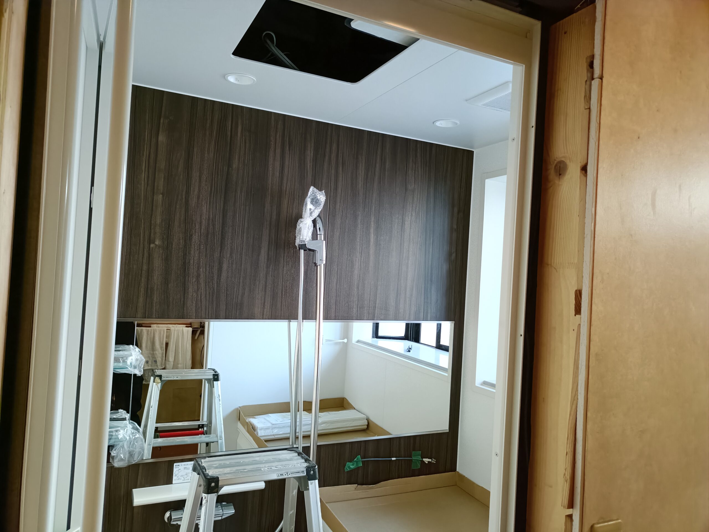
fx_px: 512
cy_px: 266
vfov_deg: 54.9
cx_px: 354
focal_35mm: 25
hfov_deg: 69.4
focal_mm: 4.7
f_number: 1.7
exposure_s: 1/148
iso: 2500
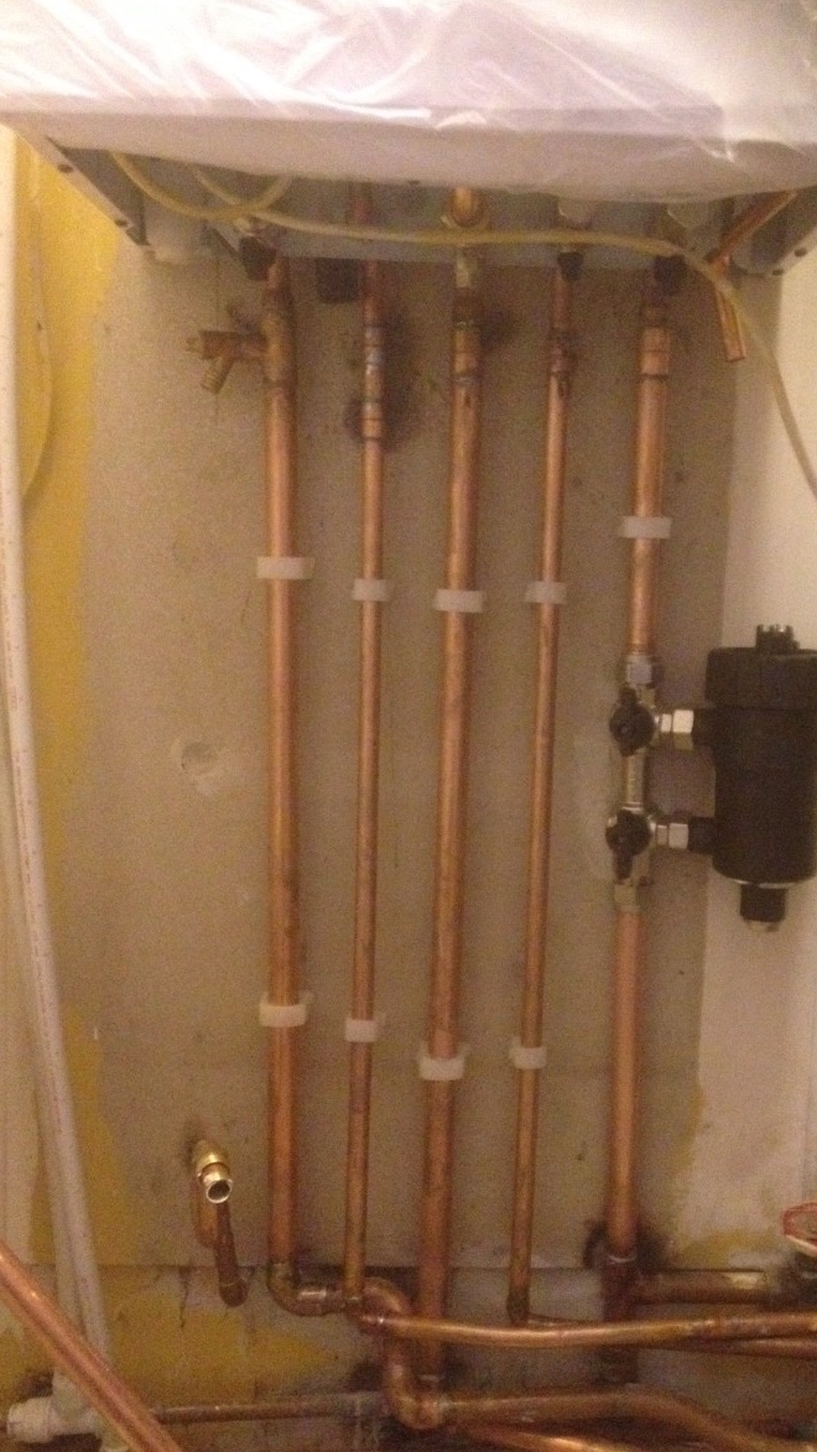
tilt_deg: -5.1
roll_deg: -0.4
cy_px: 717
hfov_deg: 30.2
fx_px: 1502
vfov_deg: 51.6
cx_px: 541
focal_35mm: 39
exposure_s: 1/15
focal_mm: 4.28
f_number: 2.4
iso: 800
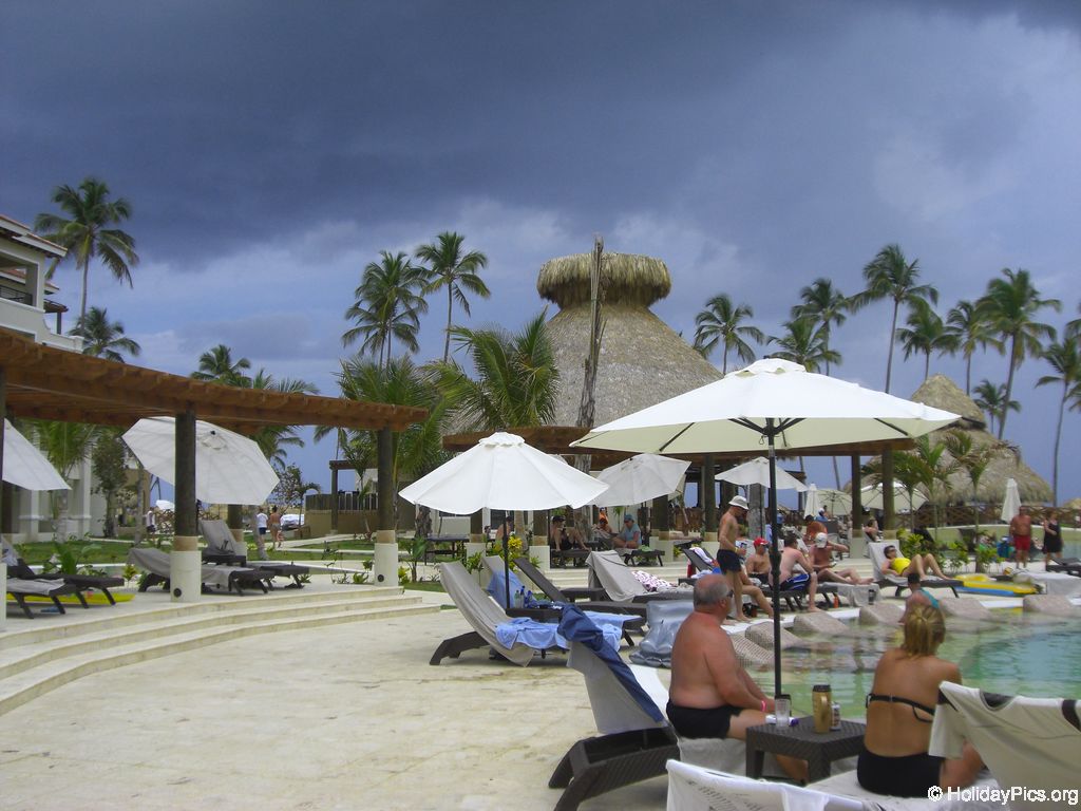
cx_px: 540
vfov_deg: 37.7
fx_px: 1187
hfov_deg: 49.0
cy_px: 406
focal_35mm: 38
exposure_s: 1/200
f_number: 8
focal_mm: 6.2
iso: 64
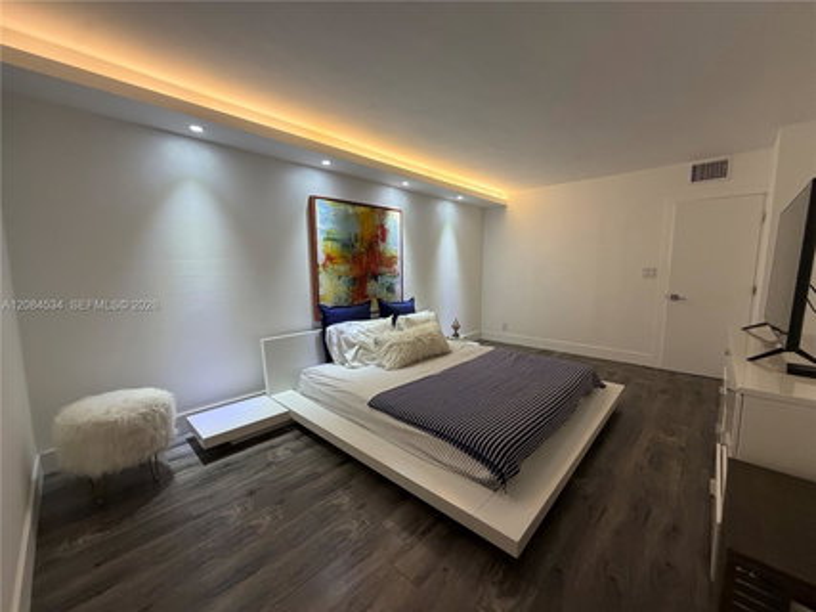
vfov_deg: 85.6
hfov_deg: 102.1
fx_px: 330
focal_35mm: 14
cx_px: 408
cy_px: 306
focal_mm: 2.22
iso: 320
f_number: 2.2
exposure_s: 1/120
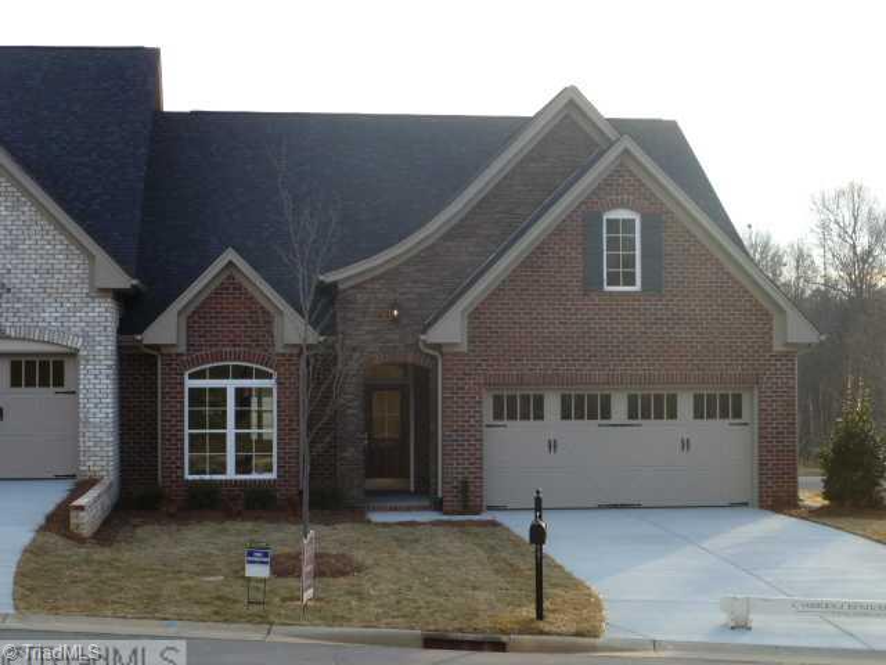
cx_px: 443
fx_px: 1561
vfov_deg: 24.0
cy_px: 332
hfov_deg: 31.7
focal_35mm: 61
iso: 80
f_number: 4.1
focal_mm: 10.9
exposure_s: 1/100
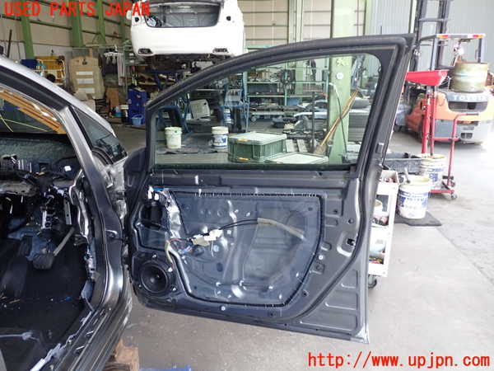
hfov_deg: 60.0
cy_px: 186
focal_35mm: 30
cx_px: 247
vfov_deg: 46.8
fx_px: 428
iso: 200
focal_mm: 5.4
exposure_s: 1/60
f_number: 2.3
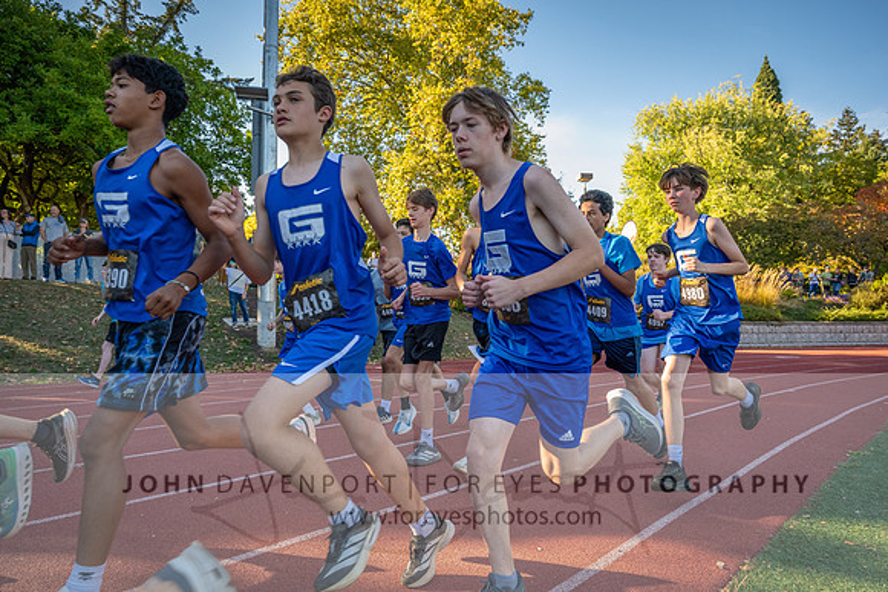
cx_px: 444
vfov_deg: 53.2
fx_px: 592
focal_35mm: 24
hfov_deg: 73.7
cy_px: 296
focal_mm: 24
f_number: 5.6
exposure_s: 1/800
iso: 1250
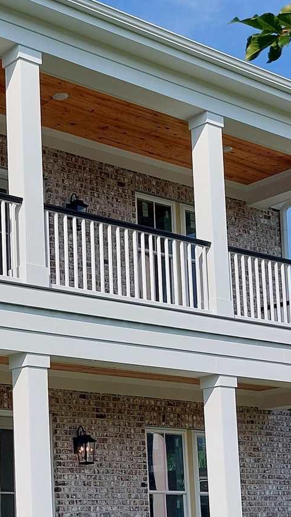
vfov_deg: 29.8
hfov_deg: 16.7
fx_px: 960
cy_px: 375
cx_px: -33
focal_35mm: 70
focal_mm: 5.23
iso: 25
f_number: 1.8
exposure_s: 1/1393
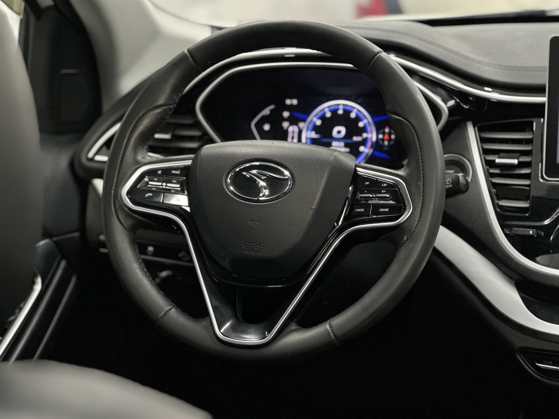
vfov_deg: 19.1
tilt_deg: -16.5
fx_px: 1243
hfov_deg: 25.3
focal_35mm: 77
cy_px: 210
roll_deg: +3.7
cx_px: 280
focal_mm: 9
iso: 320
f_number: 2.8
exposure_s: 1/25
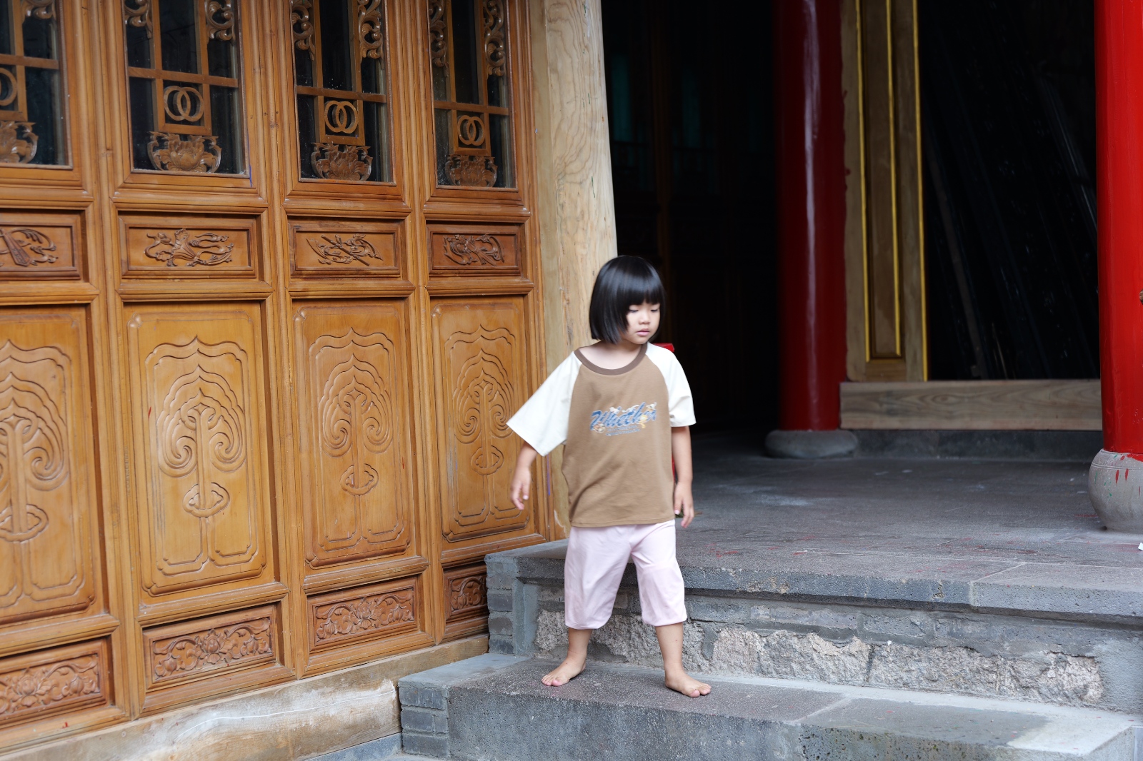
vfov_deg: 22.6
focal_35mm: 60
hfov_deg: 33.4
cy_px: 380
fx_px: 1904
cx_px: 572
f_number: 2.8
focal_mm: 60
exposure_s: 1/125
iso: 125
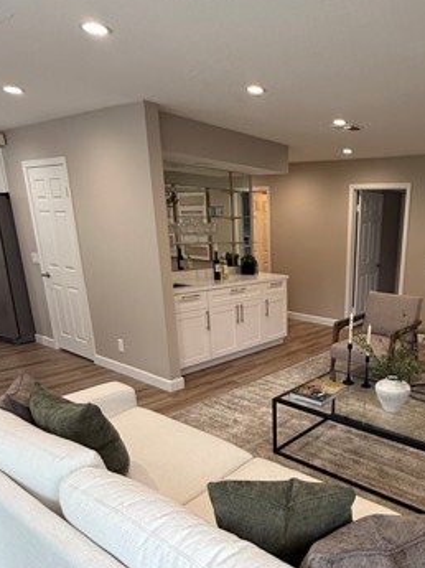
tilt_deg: -17.4
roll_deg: -2.1
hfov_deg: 50.2
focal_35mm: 26
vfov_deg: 66.3
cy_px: 357
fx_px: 426
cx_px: 331
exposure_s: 1/120
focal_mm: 2.22
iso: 160
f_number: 2.2
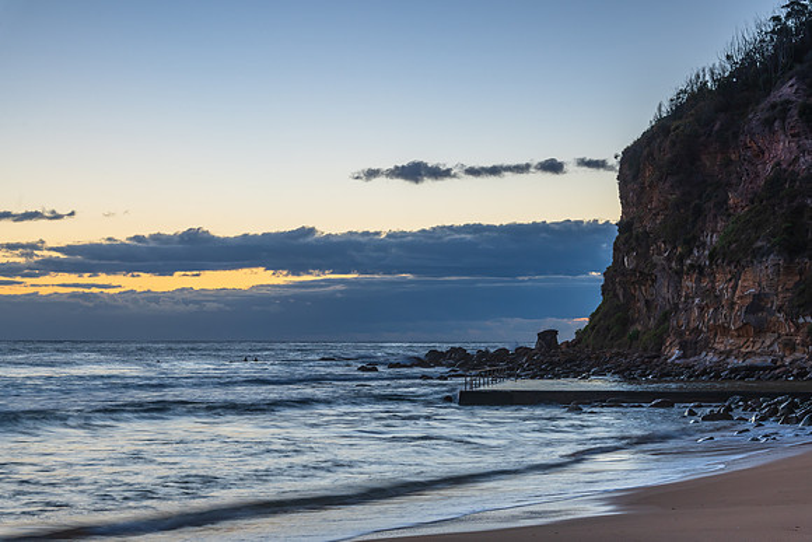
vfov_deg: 21.3
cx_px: 406
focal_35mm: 64
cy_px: 271
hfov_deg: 31.4
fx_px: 1443
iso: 200
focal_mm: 62
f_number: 8
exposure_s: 1/2
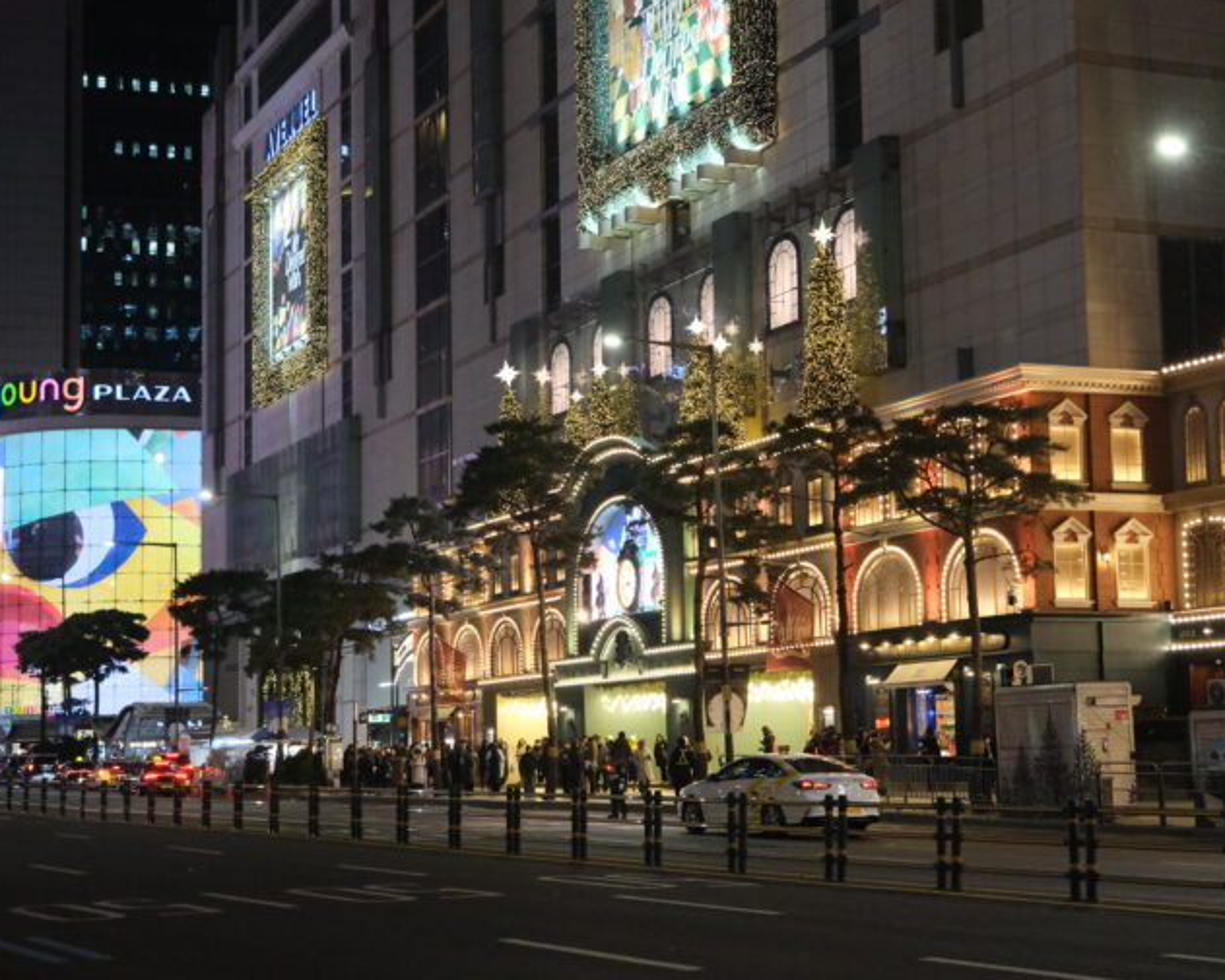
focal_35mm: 56
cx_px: 716
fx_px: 2031
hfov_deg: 33.5
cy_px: 485
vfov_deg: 27.1
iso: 6400
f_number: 4
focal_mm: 32.5
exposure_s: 1/200
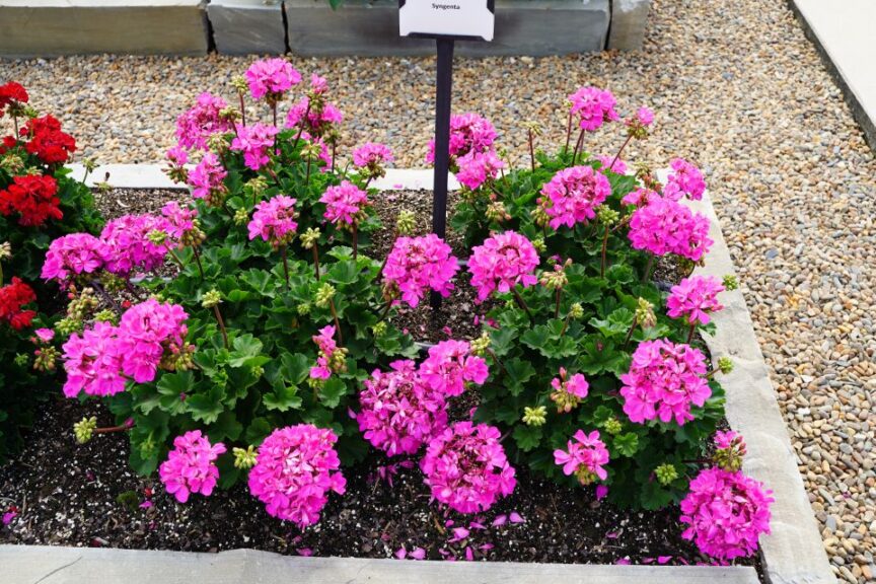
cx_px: 438
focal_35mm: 32
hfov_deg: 58.7
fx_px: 779
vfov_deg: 41.1
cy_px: 292
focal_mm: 32
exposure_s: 1/100
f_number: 7.1
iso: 100
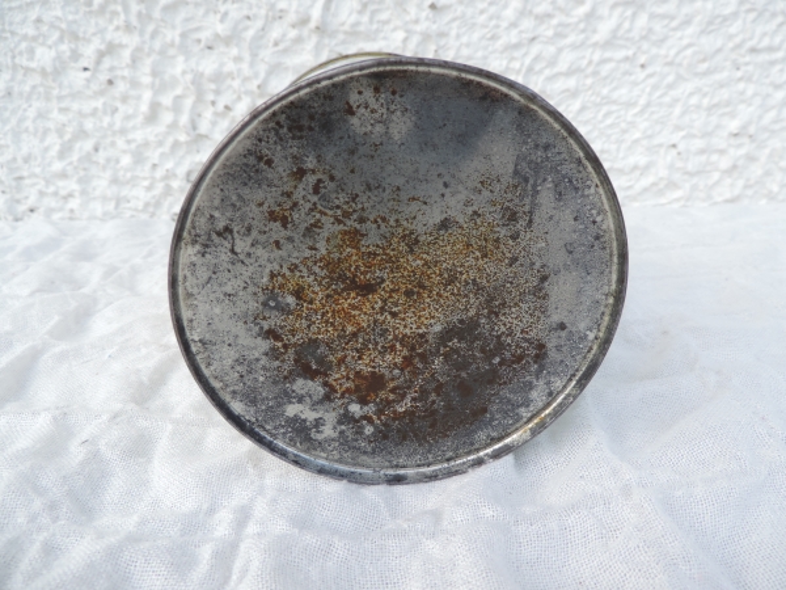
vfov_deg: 56.8
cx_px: 393
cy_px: 295
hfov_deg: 71.6
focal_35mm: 24
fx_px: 545
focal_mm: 4.3
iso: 80
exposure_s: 1/320
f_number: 3
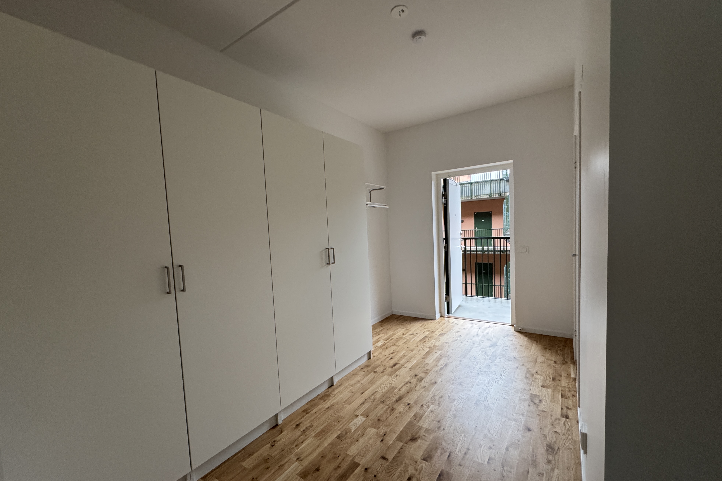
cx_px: 365
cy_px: 250
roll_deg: +2.5
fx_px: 301
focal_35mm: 15
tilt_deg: -3.2
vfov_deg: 77.3
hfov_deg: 100.4
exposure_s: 1/88
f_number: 2.2
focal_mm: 2.22
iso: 320
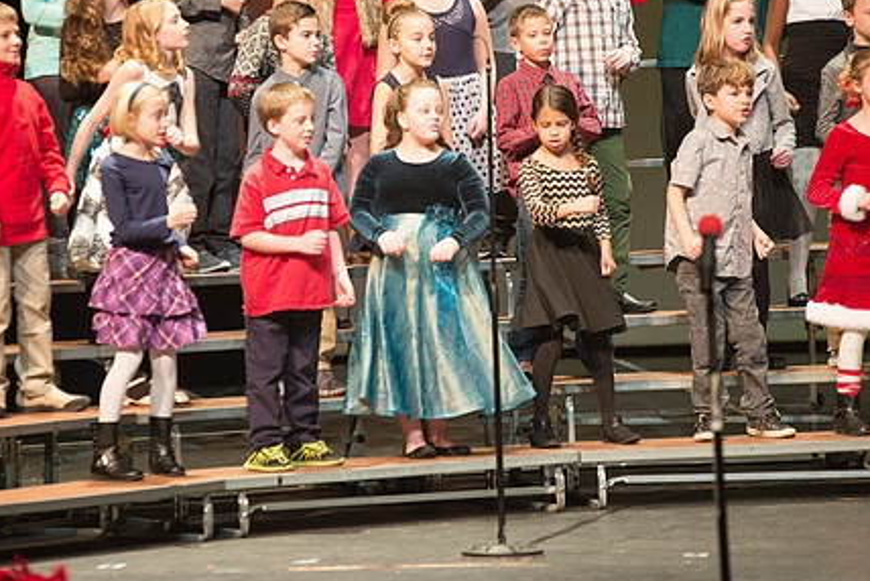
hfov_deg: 7.6
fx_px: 6553
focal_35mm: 271
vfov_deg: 5.1
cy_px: 216
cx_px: 341
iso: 2500
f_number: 2.8
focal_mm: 200
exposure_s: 1/125
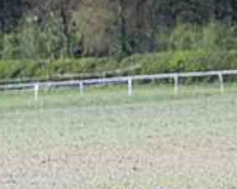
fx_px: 7984
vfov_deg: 1.4
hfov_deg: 1.7
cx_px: 224
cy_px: 228
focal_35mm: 1140
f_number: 4
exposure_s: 1/2000
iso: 220
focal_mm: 185
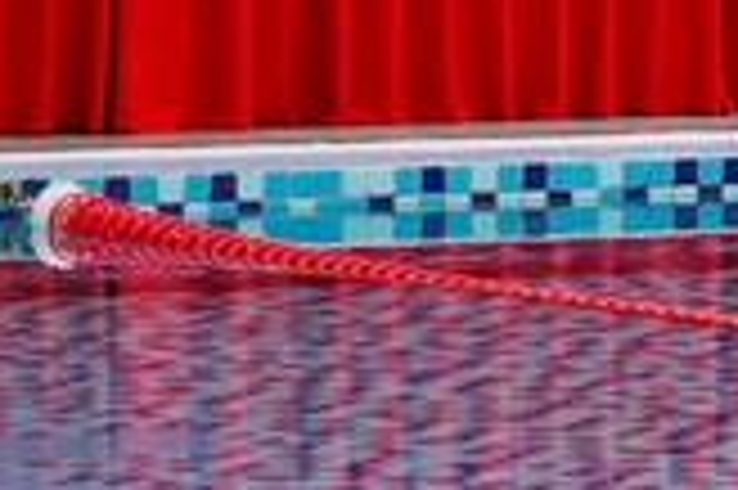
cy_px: -519
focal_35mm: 361
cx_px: 1336
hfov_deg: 5.6
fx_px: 7393
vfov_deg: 3.8
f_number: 5.6
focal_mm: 80
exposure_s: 1/200
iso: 1000
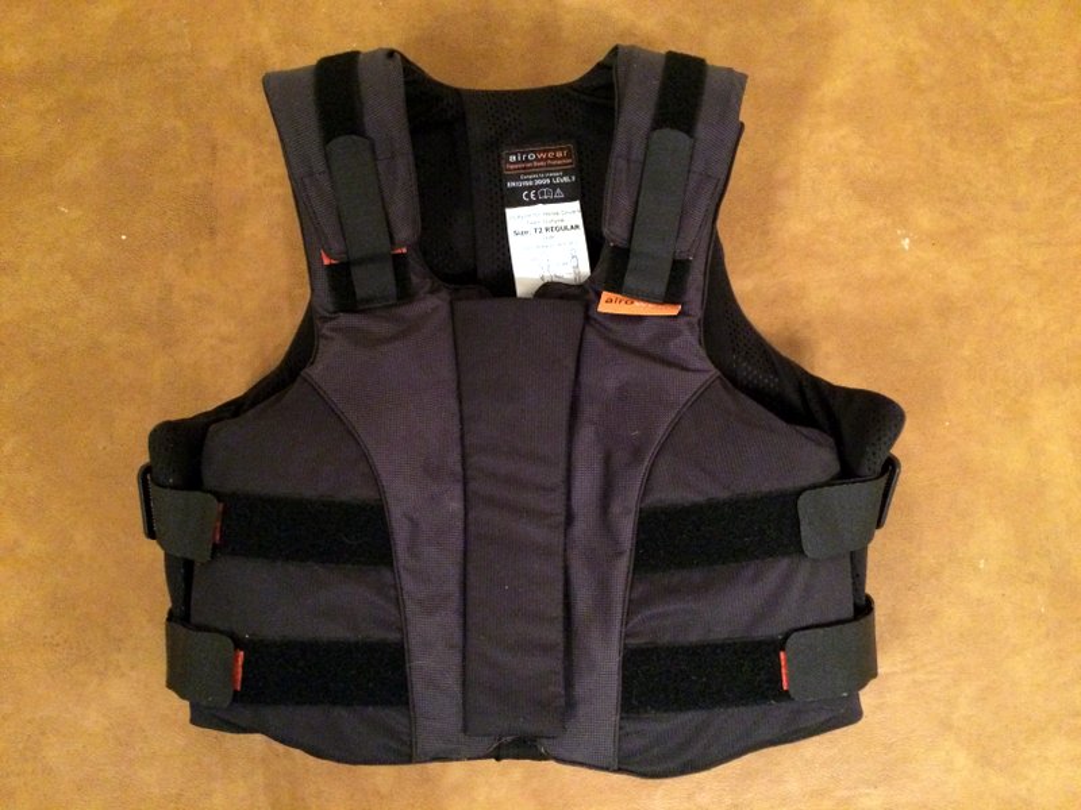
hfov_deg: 61.7
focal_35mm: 29
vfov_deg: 48.2
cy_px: 405
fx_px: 906
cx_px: 540
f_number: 2.2
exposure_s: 1/17
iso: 640
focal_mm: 4.15
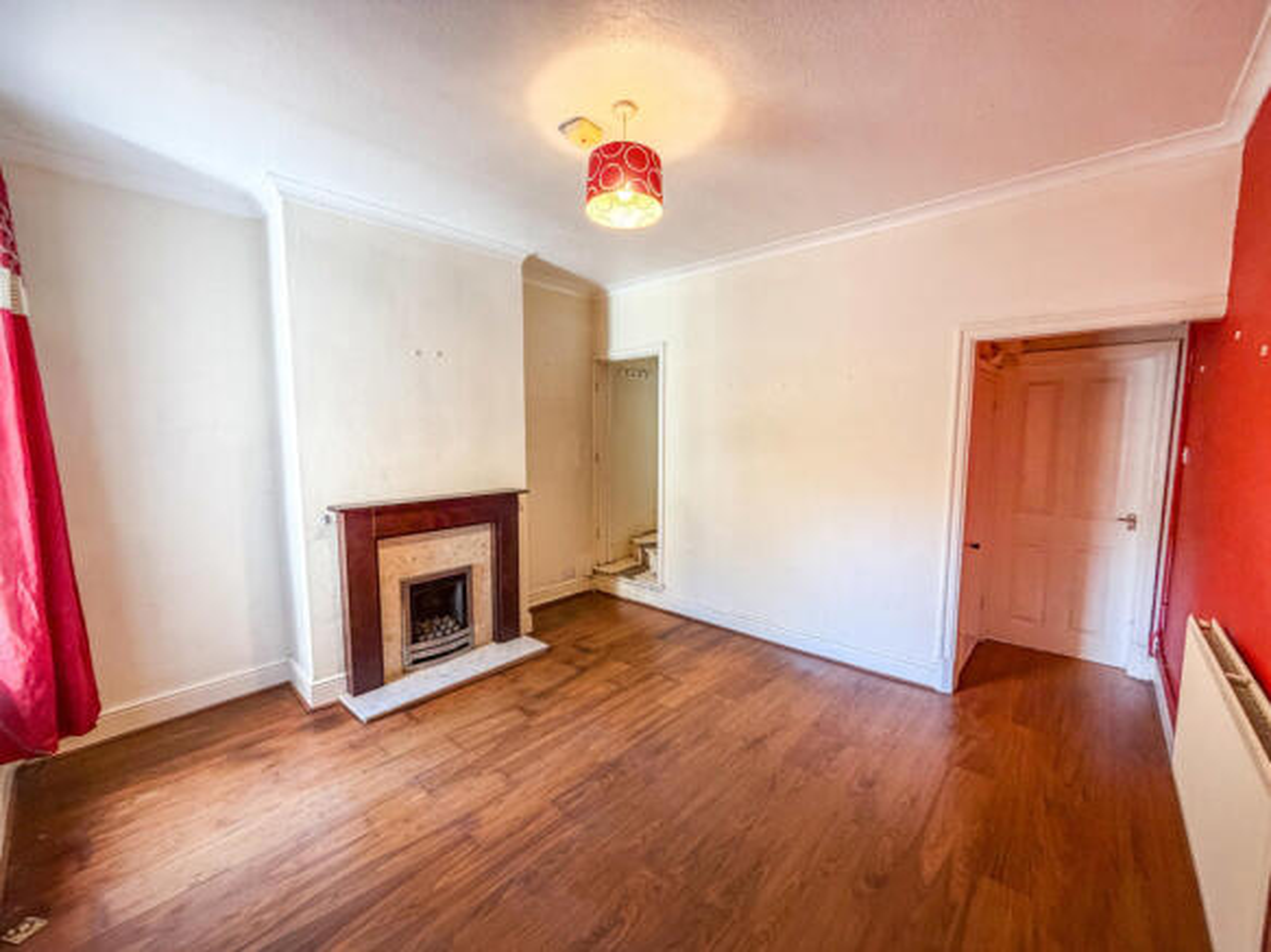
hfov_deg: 102.1
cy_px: 476
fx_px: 514
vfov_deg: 85.7
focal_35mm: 14
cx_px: 636
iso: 320
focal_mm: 2.22
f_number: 2.2
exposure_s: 1/70
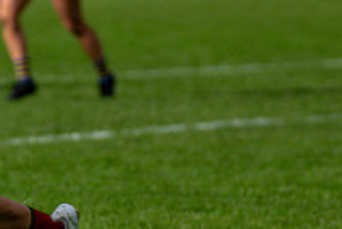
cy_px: 65
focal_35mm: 778
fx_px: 7396
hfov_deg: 2.6
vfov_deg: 1.8
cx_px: -178
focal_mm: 170
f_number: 2.8
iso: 220
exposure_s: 1/5000
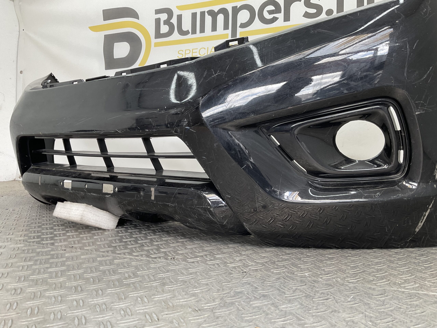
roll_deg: +0.1
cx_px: 218
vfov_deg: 48.2
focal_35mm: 29
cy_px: 164
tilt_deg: -5.7
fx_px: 366
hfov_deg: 61.7
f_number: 1.8
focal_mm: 3
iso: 25
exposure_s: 1/120
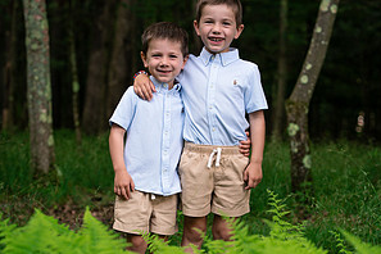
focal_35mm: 129
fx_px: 1365
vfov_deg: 10.6
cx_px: 190
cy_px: 186
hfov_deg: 15.9
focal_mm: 85
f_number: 4
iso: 200
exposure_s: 1/200
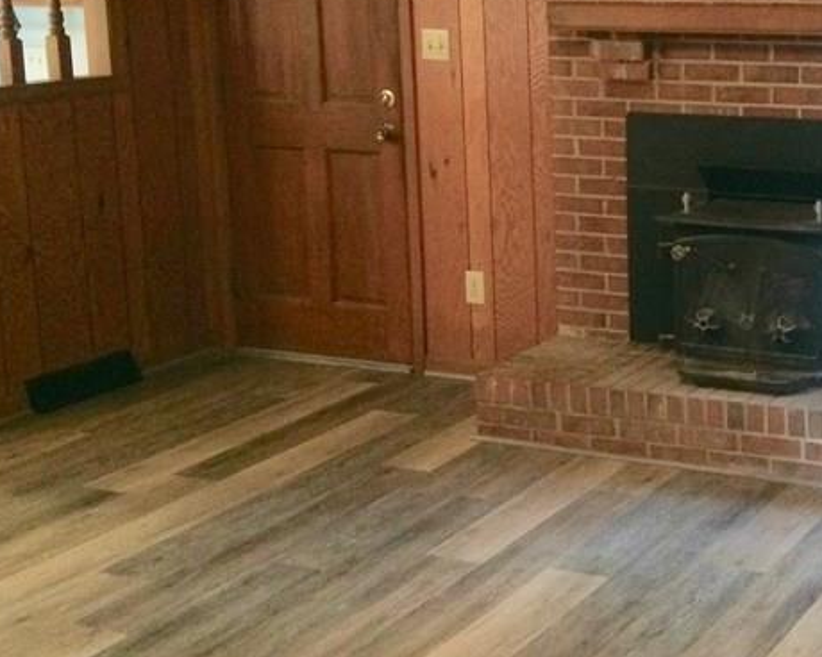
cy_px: 230
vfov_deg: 24.1
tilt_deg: -11.7
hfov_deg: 28.7
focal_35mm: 63
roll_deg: +1.4
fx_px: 1533
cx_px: 756
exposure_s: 1/20
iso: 320
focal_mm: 4.15
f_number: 2.2
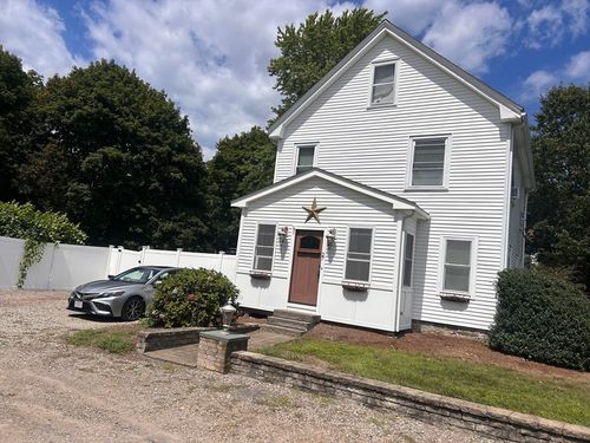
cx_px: 295
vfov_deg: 53.1
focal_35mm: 26
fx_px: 443
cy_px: 222
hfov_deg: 67.3
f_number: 1.5
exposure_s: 1/11364
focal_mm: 5.7
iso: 50
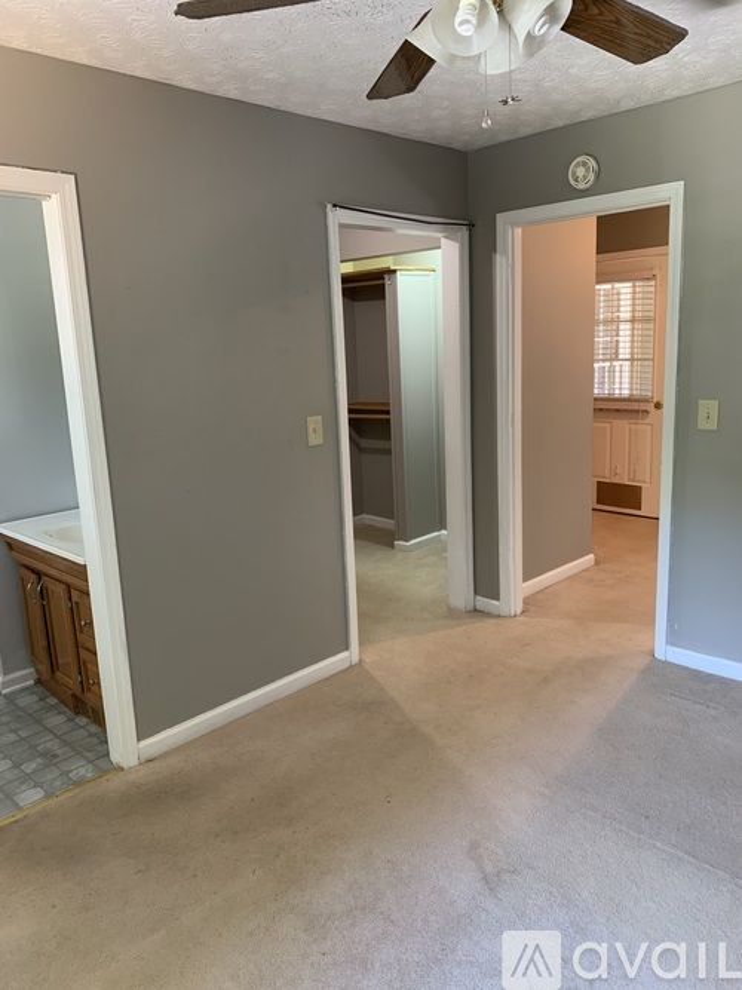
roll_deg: +1.8
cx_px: 371
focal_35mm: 26
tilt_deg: -11.1
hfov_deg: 53.0
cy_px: 495
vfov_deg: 67.3
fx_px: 743
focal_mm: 4.25
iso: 250
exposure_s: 1/60
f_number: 1.8
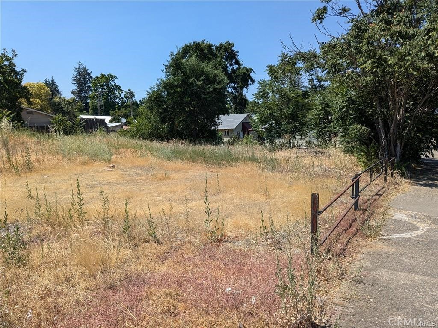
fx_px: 304
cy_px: 164
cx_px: 219
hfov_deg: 71.6
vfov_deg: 56.8
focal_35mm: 24
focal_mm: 4.53
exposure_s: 1/2381
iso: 51
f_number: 1.7
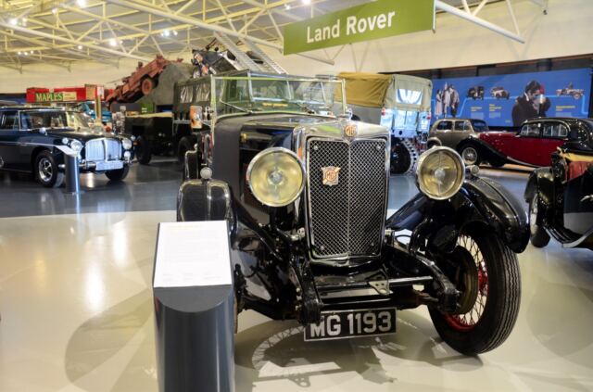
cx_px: 296
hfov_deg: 67.5
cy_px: 196
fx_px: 444
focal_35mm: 27
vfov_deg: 47.7
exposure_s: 1/20
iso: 800
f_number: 7.1
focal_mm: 18
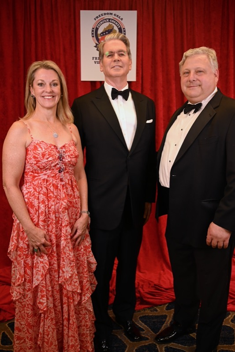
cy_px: 176
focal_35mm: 34
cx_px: 118
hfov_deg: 39.4
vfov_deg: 56.5
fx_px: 328
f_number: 4
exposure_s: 1/125
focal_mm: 33.5
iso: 640
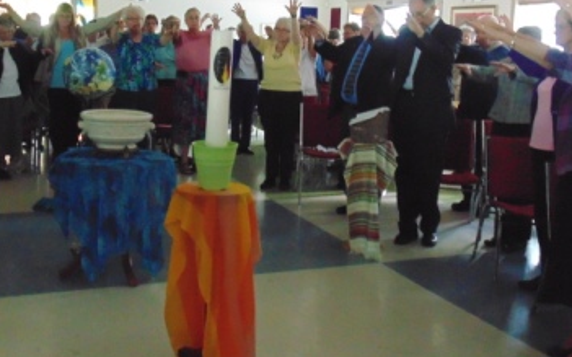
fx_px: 717
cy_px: 130
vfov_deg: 27.8
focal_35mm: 46
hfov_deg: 43.4
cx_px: 246
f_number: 3.4
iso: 800
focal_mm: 6.2
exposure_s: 1/20
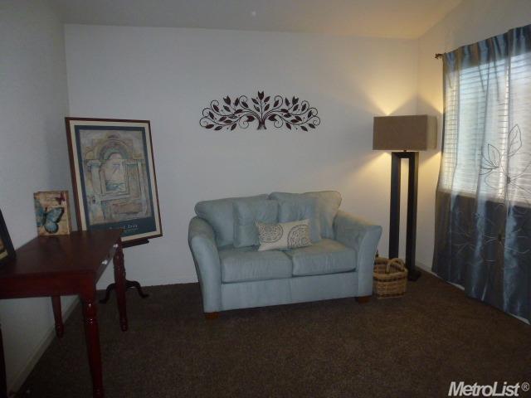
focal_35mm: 24
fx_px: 368
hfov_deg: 71.6
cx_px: 266
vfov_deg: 56.8
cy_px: 199
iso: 250
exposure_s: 1/60
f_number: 3.3
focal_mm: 4.3
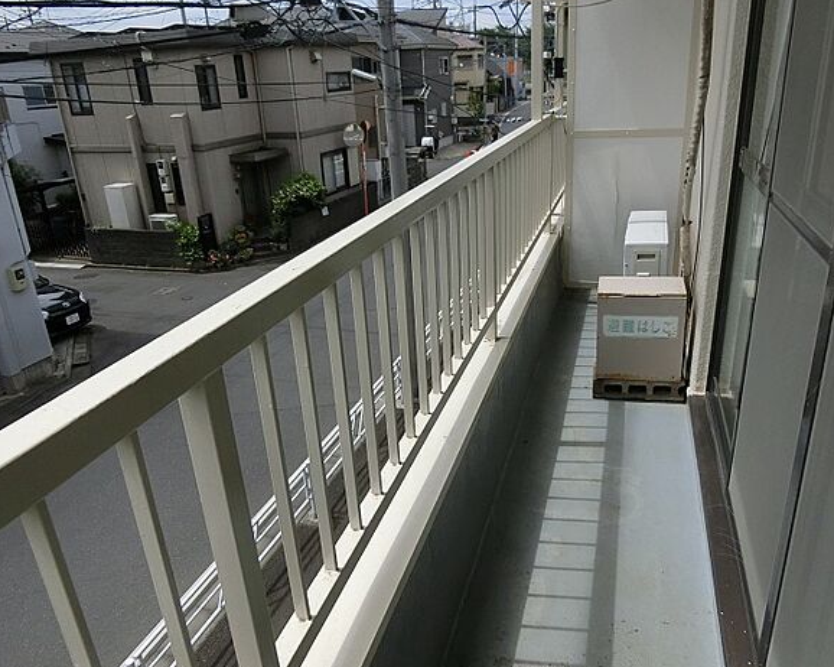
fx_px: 666
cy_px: 331
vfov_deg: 53.2
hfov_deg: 64.0
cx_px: 447
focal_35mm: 27
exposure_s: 1/1000
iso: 200
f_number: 7
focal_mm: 4.5
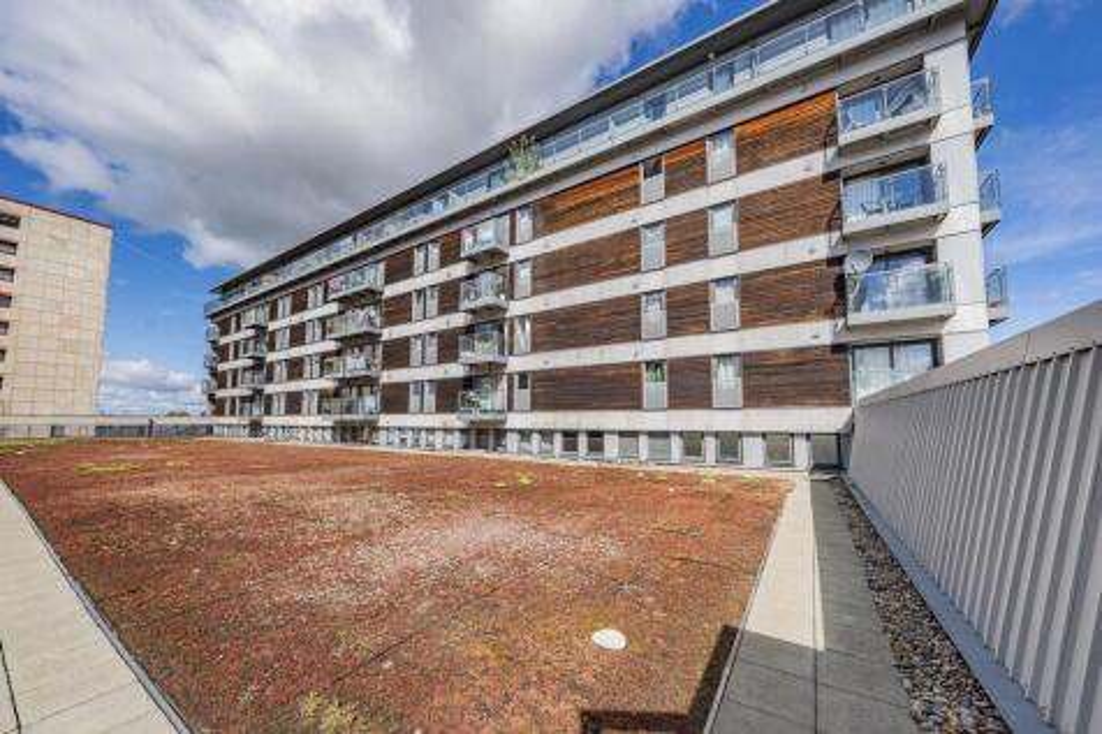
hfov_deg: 112.6
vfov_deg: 90.0
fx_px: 367
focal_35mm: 12
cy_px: 367
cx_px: 551
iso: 320
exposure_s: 1/1000
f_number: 9
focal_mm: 12
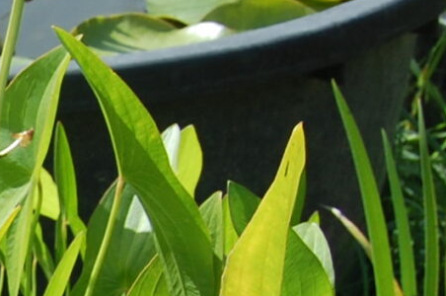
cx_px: -583
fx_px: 2103
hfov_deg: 10.6
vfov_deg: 7.9
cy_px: 475
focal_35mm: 170
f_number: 9
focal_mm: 20
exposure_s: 1/320
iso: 200
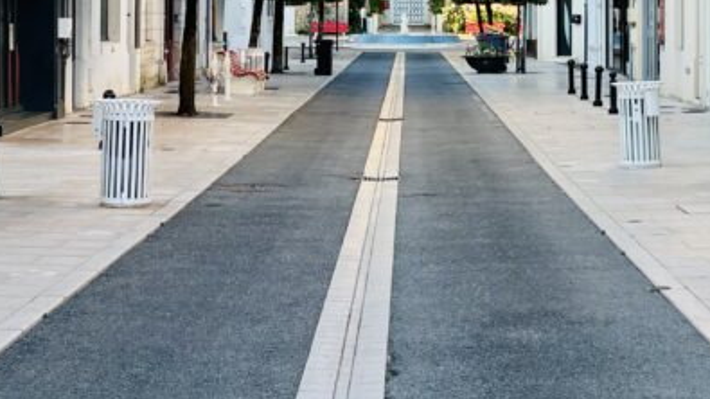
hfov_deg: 24.7
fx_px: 1619
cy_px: -29
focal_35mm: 86
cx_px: 351
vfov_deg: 13.8
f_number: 1.6
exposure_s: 1/724
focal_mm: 5.96
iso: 64
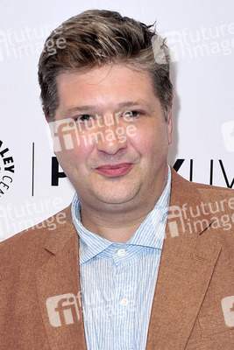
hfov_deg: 29.9
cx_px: 117
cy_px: 175
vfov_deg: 43.6
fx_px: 438
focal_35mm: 45
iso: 400
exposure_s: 1/320
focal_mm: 45
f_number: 4
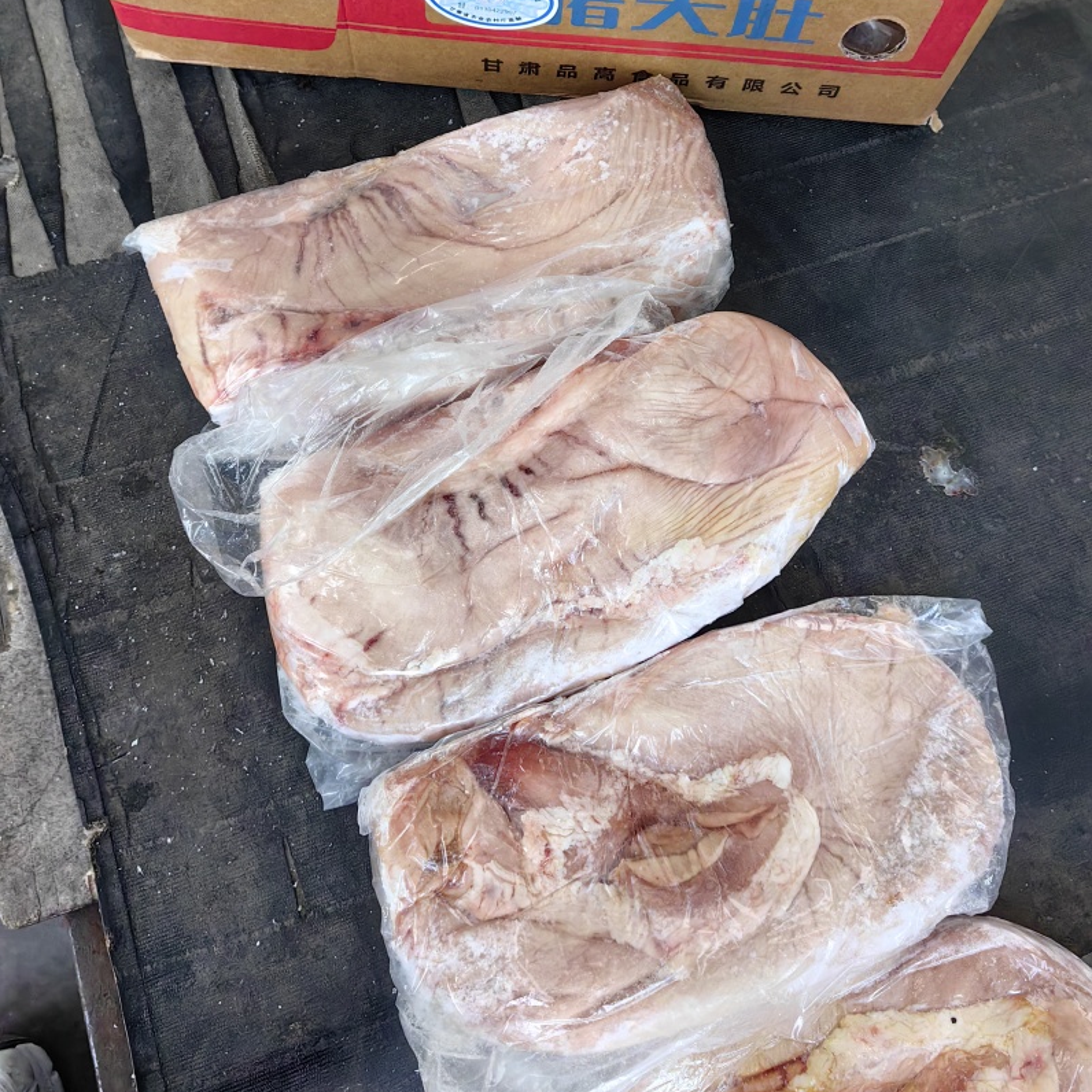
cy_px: 374
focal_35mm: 32
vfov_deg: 50.3
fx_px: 1142
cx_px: 546
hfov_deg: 51.1
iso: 1000
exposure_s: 1/100
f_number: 4
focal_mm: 5.75
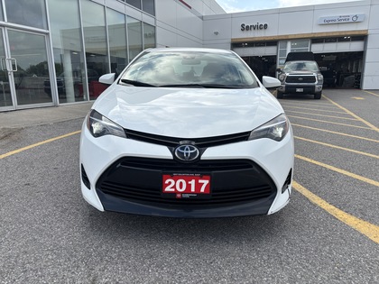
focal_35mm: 26
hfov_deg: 67.3
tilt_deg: -12.7
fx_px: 285
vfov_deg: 53.1
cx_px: 190
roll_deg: +1.1
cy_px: 142
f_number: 1.6
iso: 50
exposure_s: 1/2398
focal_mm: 5.96
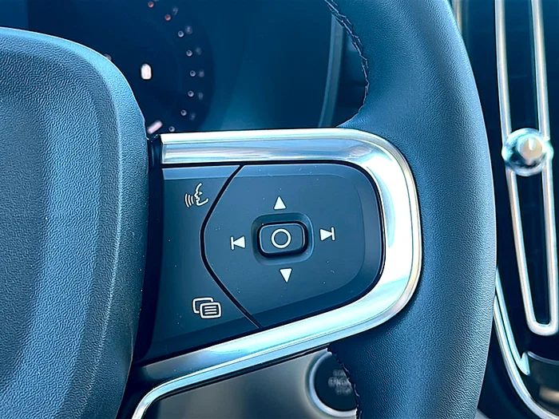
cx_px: 280
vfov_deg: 30.3
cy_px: 210
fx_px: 775
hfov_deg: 39.7
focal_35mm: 48
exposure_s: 1/108
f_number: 1.78
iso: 100
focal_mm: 6.86
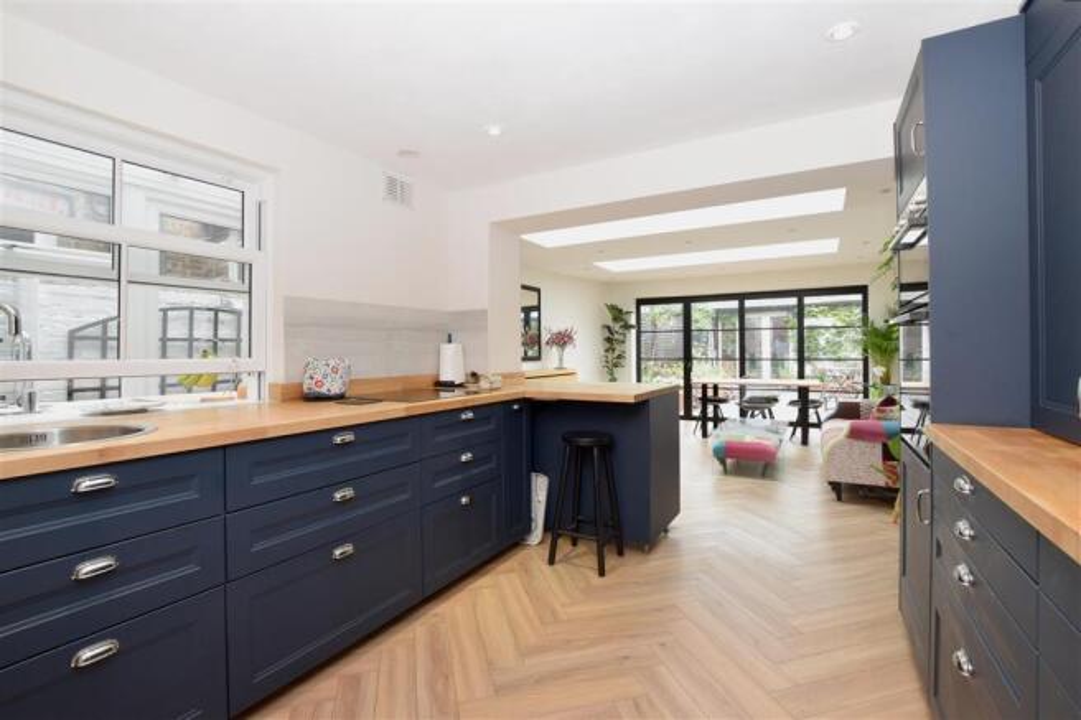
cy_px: 360
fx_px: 450
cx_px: 540
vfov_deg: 77.3
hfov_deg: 100.4
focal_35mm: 15
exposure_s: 1/13
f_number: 9
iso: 500
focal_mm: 10
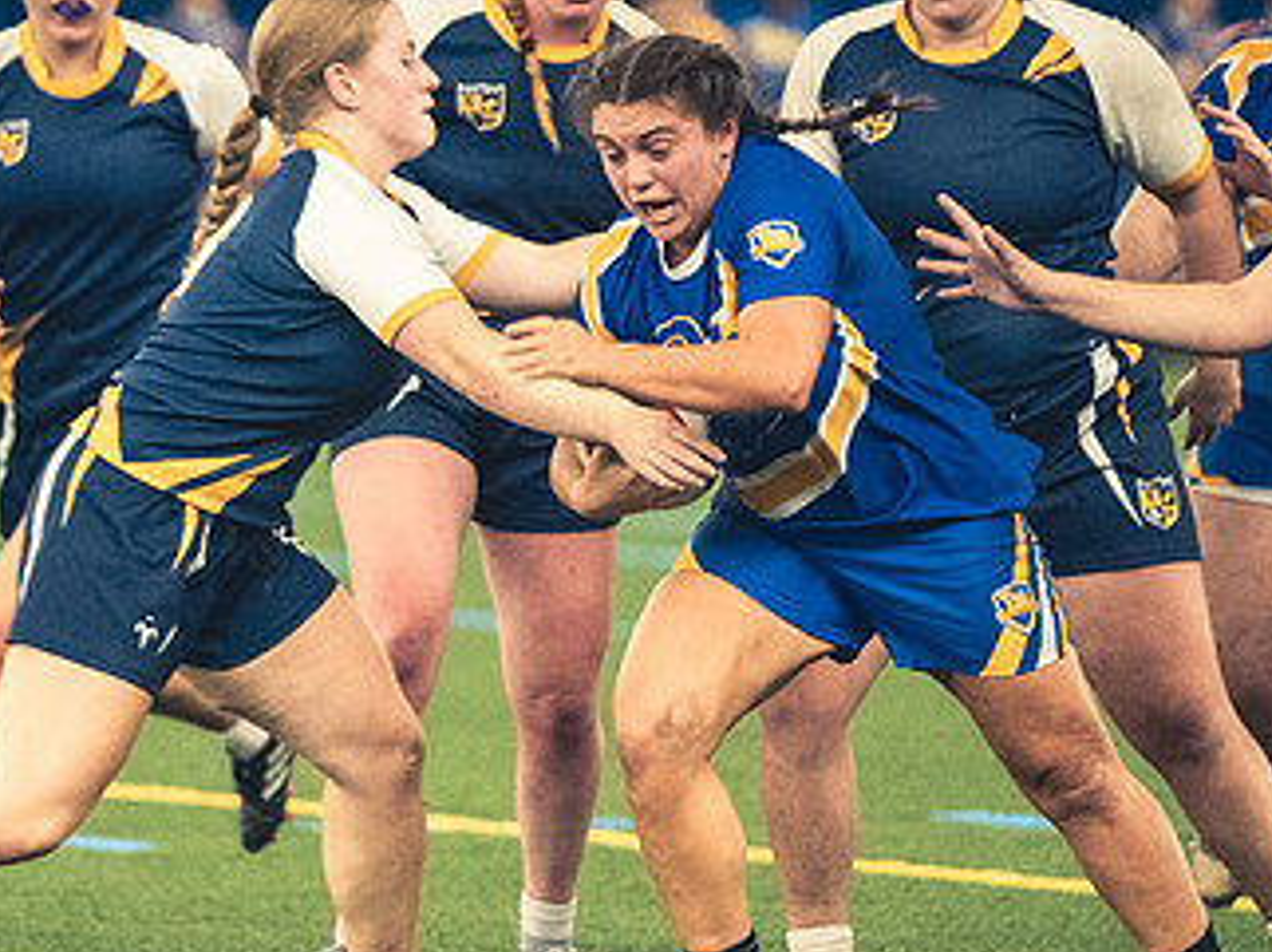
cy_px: 723
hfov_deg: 3.8
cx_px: 367
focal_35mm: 520
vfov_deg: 2.9
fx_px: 19094
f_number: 2.8
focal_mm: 200
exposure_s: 1/500
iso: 12800
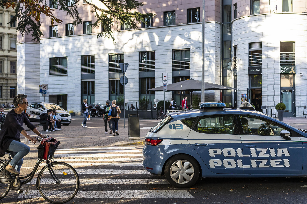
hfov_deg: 40.9
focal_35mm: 48
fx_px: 409
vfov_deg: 28.1
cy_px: 96
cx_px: 186
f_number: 4.5
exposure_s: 1/1000
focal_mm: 35
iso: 1250
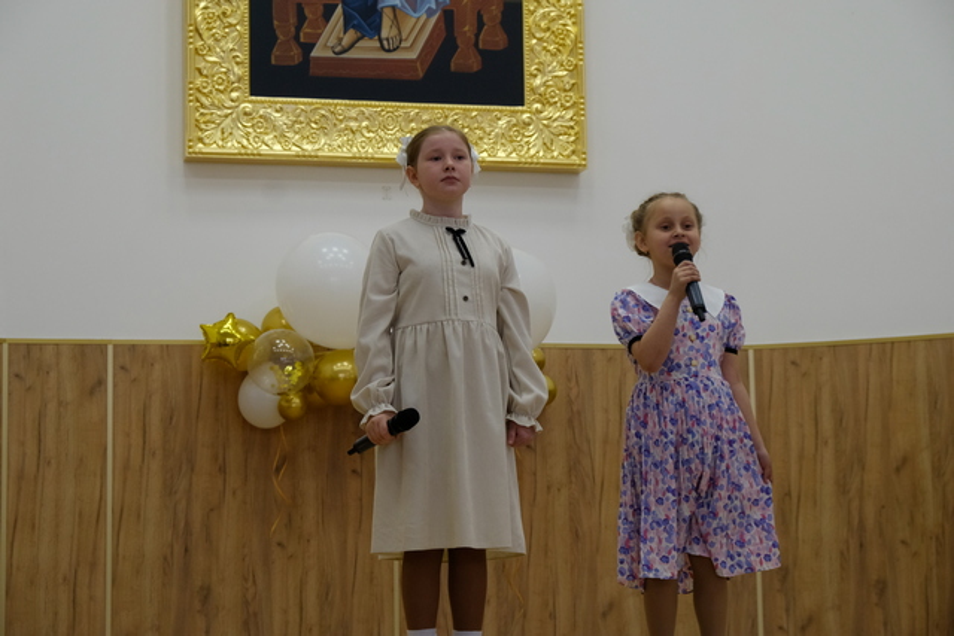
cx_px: 477
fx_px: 2200
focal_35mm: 83
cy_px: 318
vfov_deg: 16.5
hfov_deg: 24.5
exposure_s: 1/125
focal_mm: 55
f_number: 7.1
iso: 1600
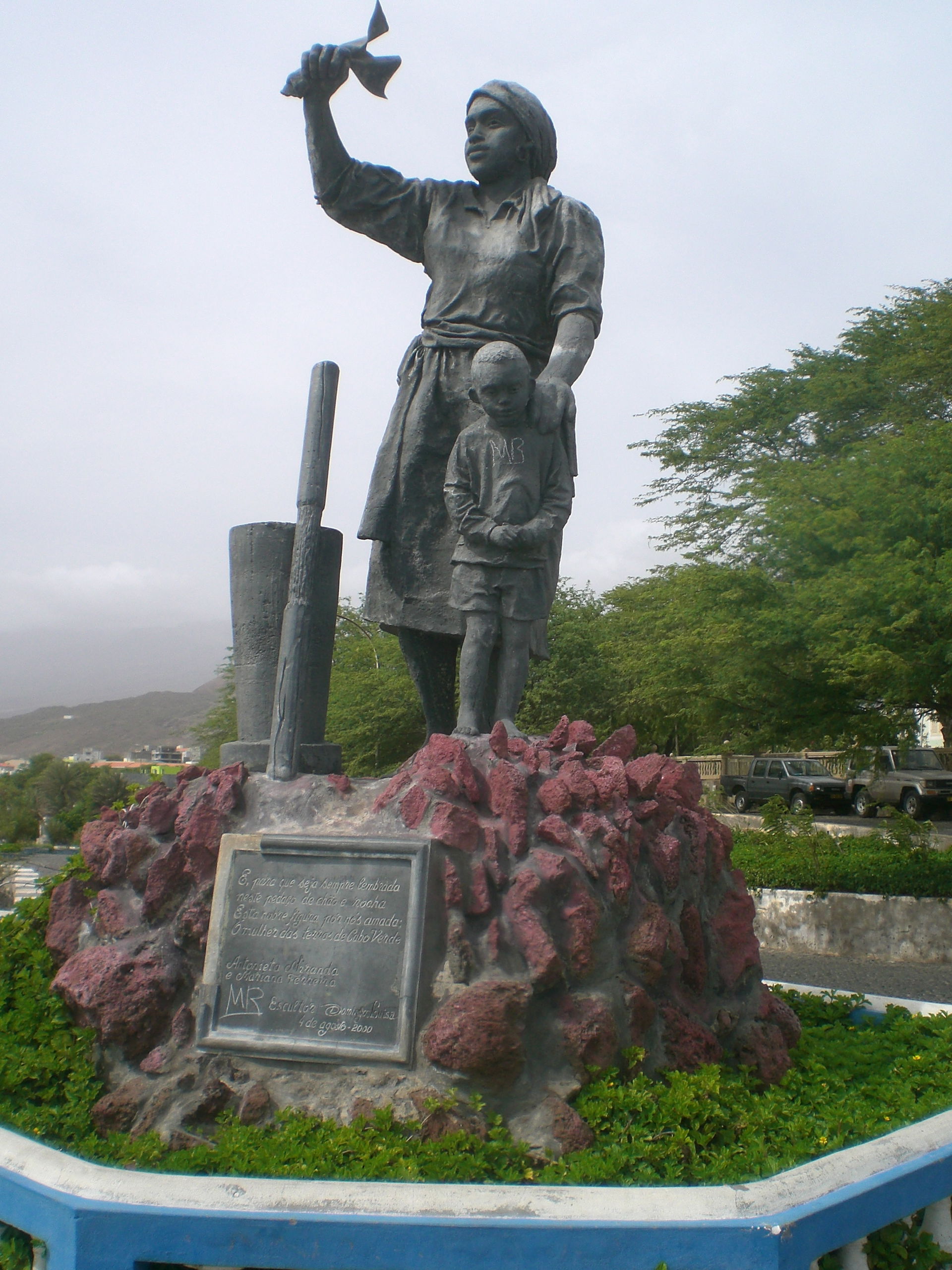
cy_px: 635
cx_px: 476
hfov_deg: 37.7
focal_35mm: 38
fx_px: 1393
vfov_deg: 49.0
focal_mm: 6.3
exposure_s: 1/640
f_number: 4.4
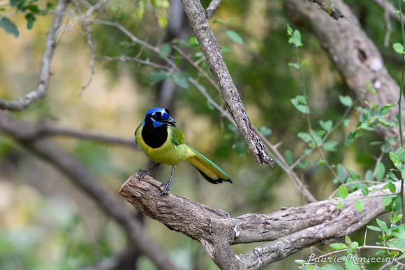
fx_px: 4101
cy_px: 144
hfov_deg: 5.7
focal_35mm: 364
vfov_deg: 3.8
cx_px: 166
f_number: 2.8
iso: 1100
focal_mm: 200
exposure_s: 1/1000
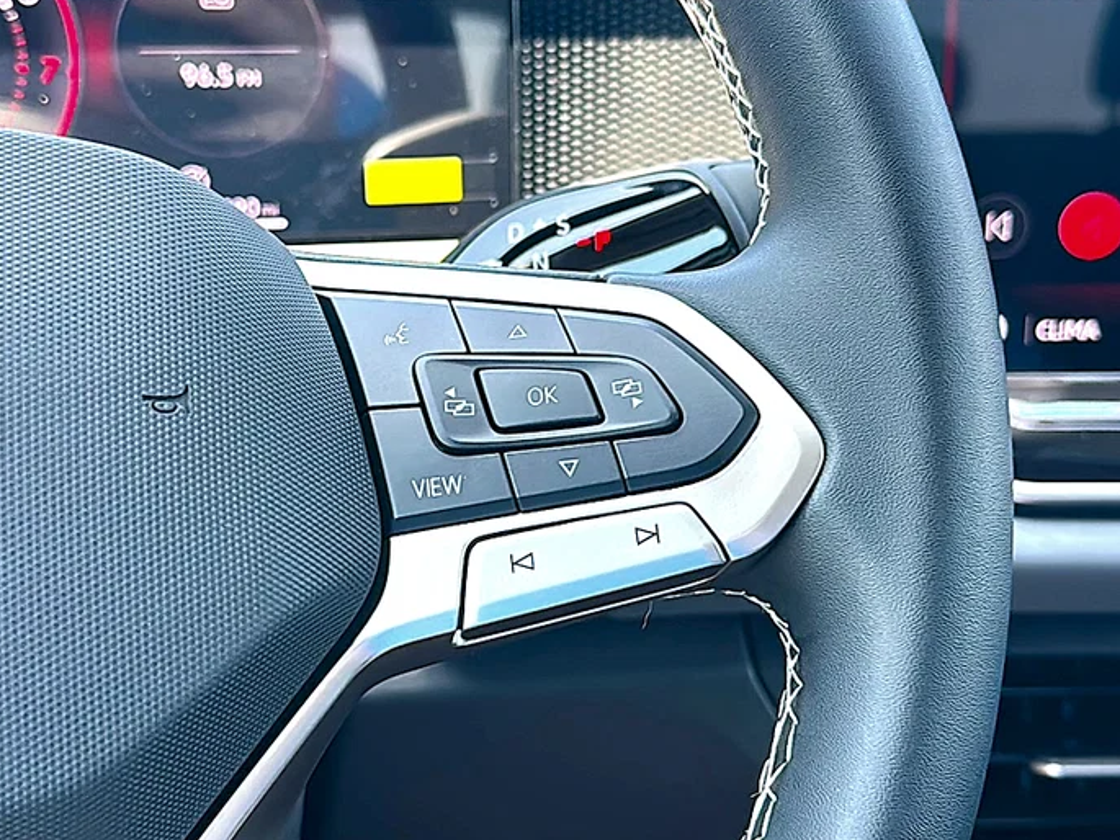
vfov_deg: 30.9
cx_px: 558
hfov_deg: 40.4
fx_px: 1521
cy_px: 422
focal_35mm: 47
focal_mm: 6.86
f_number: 1.78
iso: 125
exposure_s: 1/228
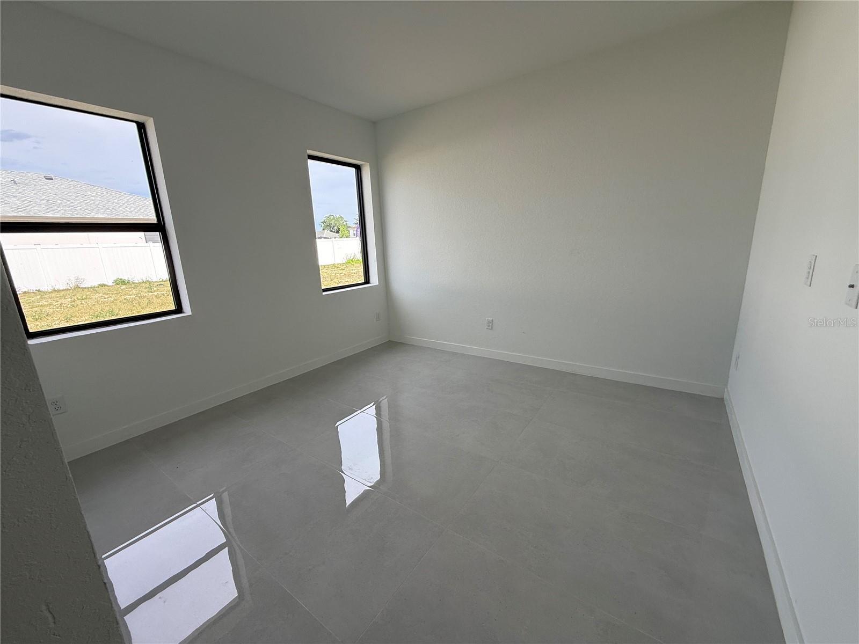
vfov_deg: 85.7
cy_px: 322
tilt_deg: -11.5
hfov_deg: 102.1
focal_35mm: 14
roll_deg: +3.1
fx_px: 347
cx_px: 430
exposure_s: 1/205
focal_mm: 2.22
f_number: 2.2
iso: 64
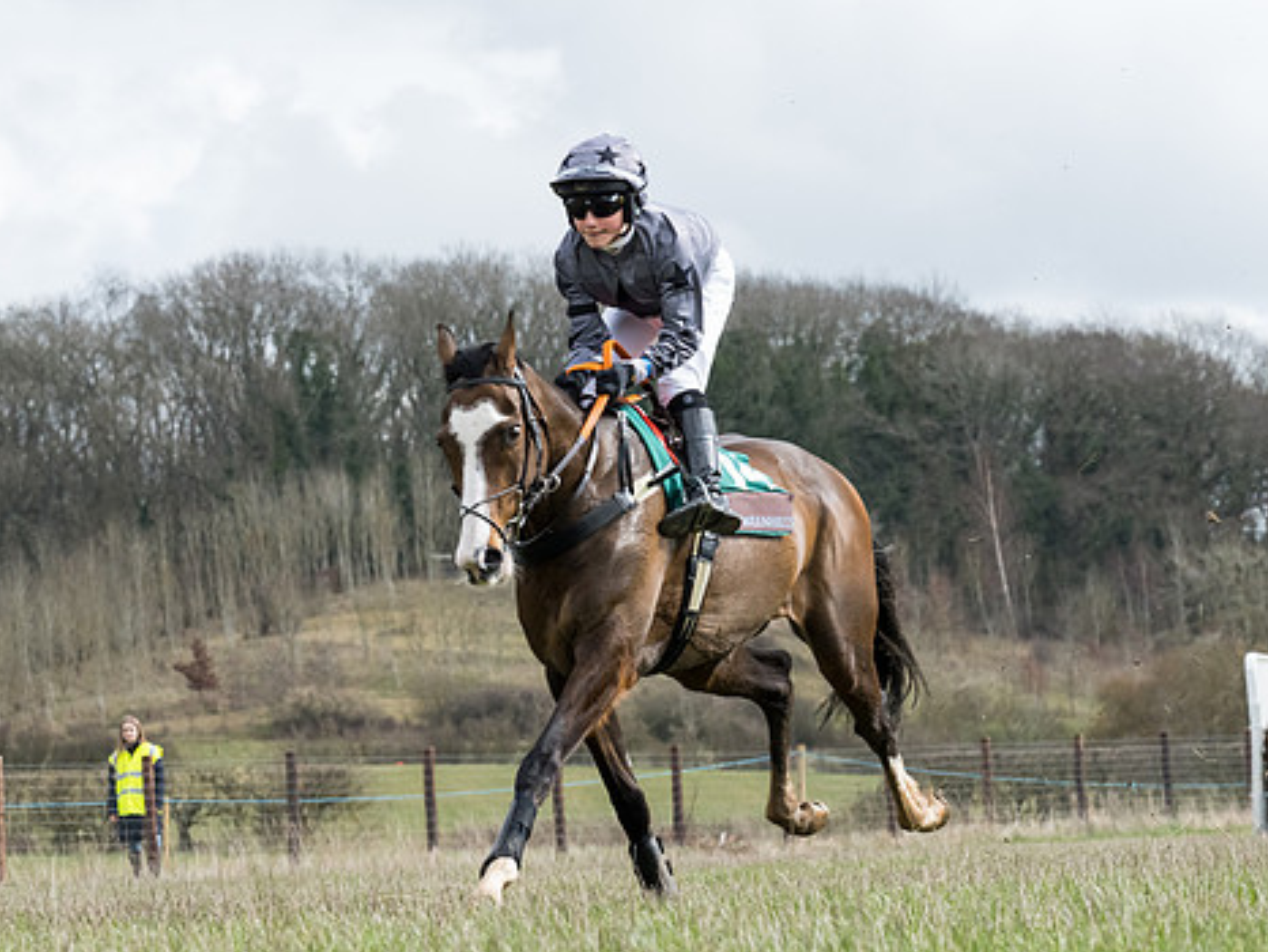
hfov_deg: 7.4
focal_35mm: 266
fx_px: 9749
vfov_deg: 5.6
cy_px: 510
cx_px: 372
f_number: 8
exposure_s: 1/1000
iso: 1000
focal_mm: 135
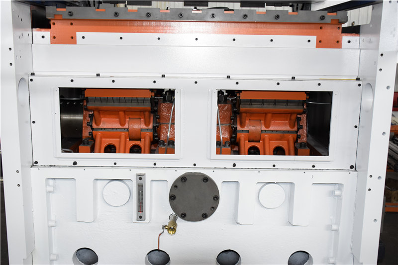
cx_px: 199
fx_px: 448
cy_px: 132
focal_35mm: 40
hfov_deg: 47.9
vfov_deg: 33.0
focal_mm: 27
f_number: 5.6
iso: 1600
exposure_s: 1/200
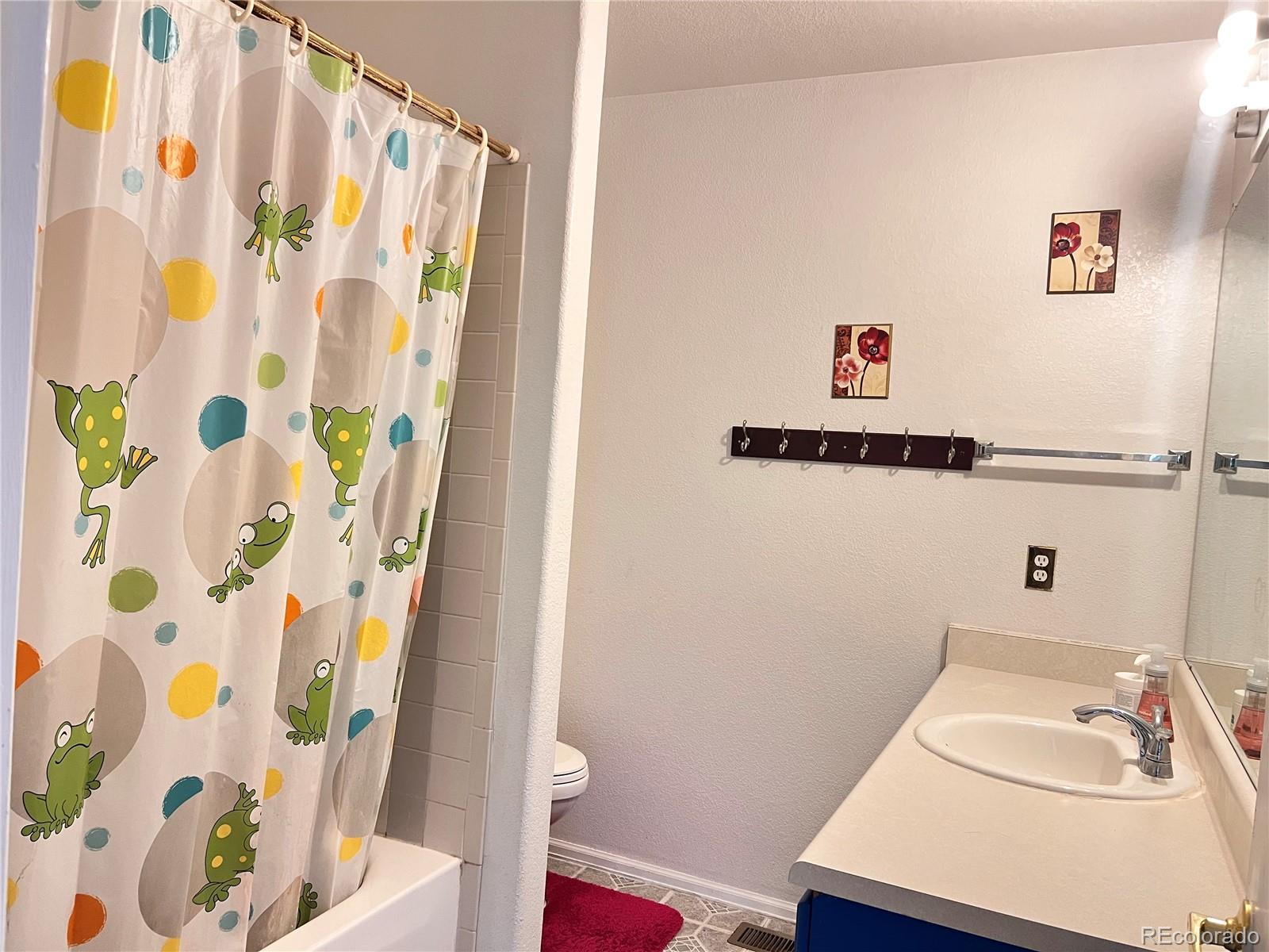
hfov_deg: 67.3
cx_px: 634
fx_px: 953
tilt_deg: -2.8
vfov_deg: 53.1
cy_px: 476
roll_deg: -4.5
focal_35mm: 26
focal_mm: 5.7
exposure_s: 1/60
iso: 320
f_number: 1.5
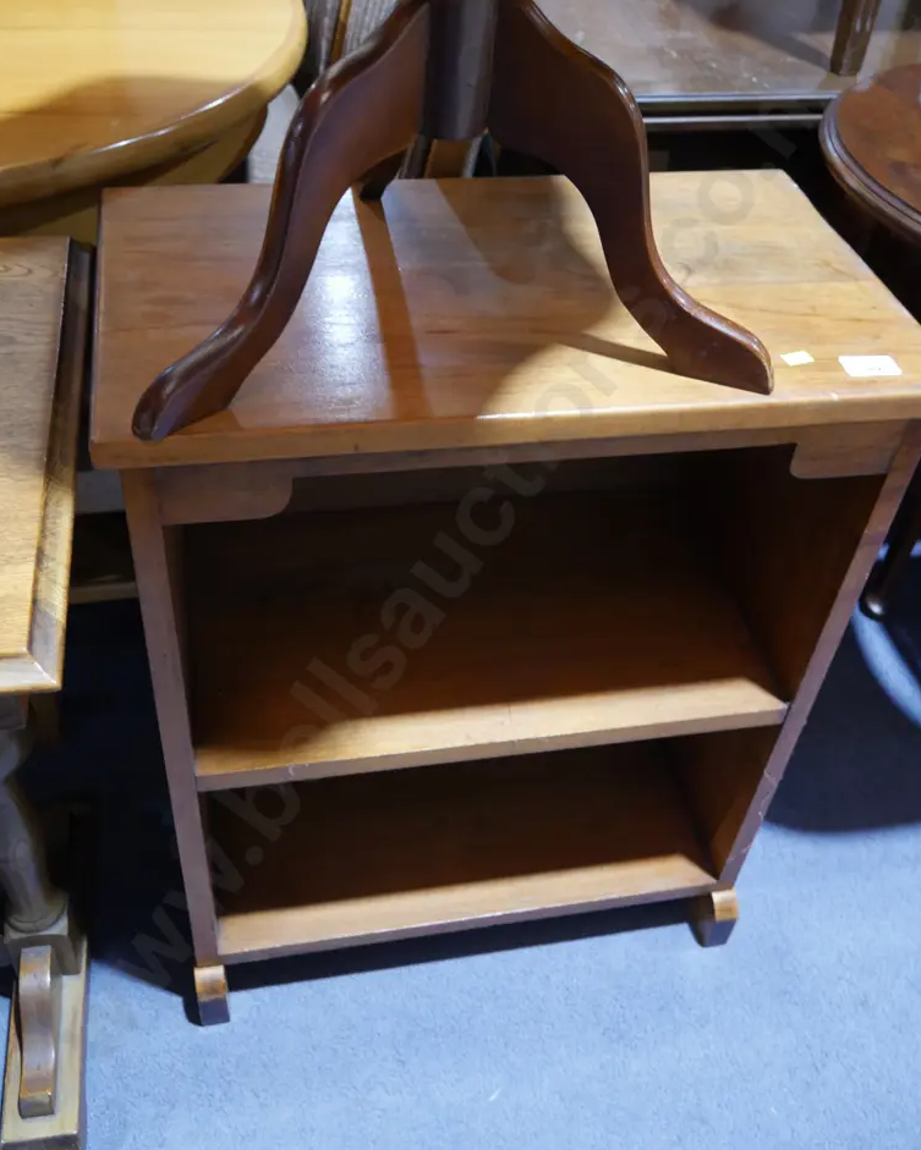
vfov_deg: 52.8
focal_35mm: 34
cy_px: 557
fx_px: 1158
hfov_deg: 43.4
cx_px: 453
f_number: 3.6
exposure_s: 1/60
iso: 1000
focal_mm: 16
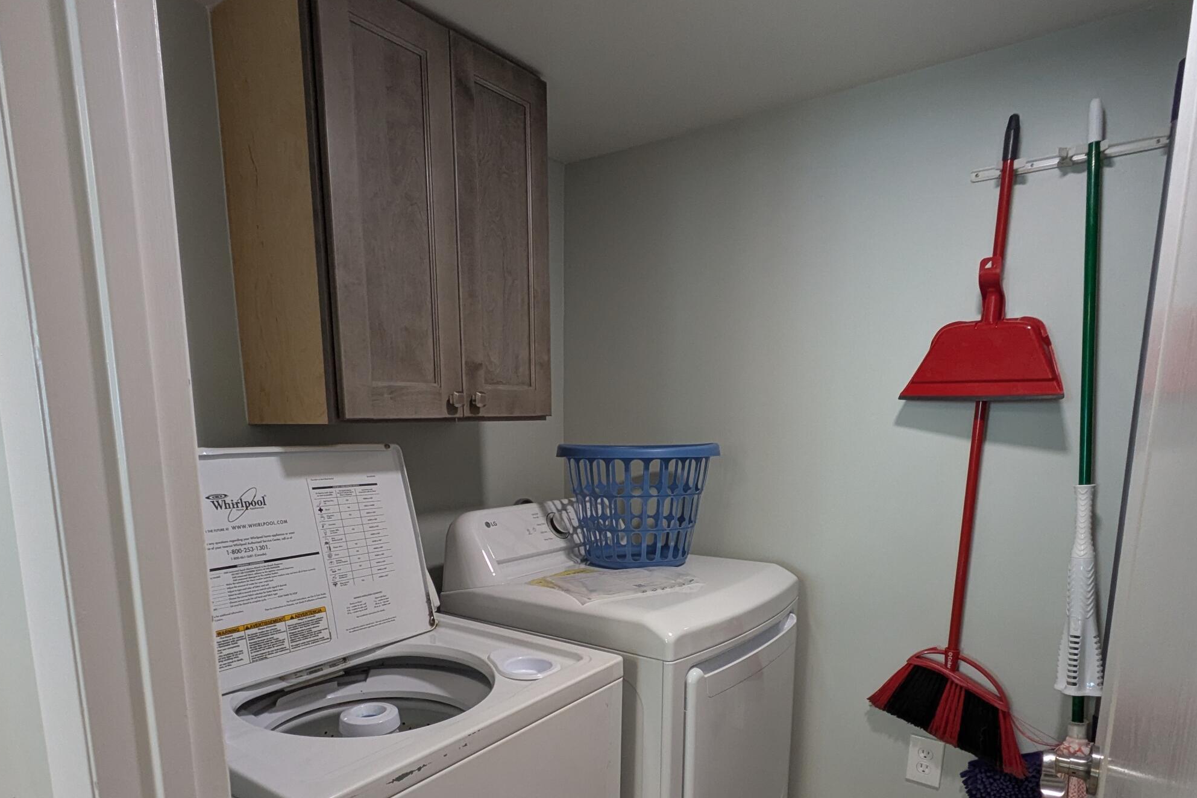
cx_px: 567
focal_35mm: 22
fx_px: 731
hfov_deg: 78.5
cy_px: 556
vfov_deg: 55.6
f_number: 2.2
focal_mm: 1.83
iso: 108
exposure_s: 1/40
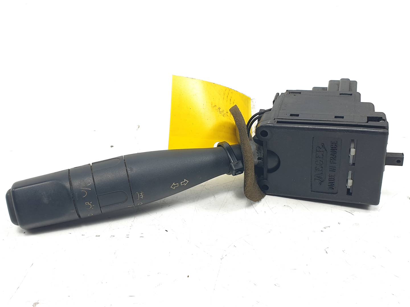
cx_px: 205
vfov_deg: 53.1
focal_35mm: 26
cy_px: 154
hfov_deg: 67.3
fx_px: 308
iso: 50
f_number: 2.4
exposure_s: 1/153
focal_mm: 4.3
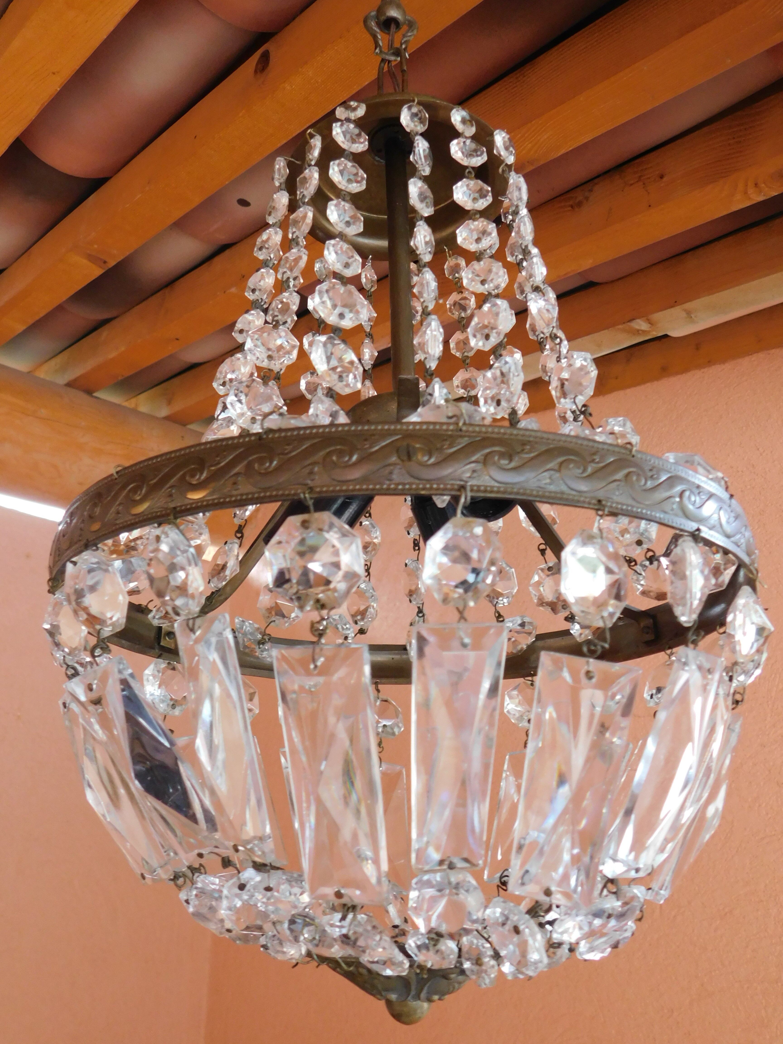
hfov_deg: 46.8
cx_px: 392
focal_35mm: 30
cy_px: 522
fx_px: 905
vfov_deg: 60.0
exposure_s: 1/30
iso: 320
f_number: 3.2
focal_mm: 5.3
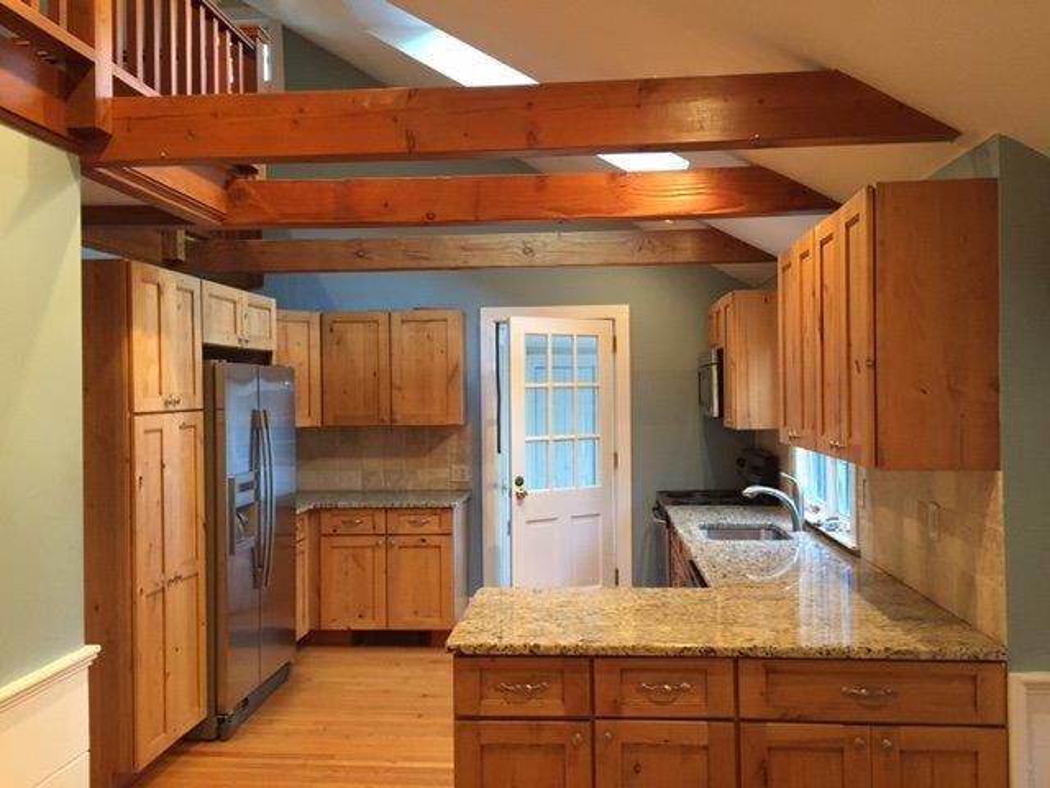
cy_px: 394
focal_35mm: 29
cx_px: 525
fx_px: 880
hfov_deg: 61.7
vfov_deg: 48.2
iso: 200
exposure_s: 1/30
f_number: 2.2
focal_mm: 4.15
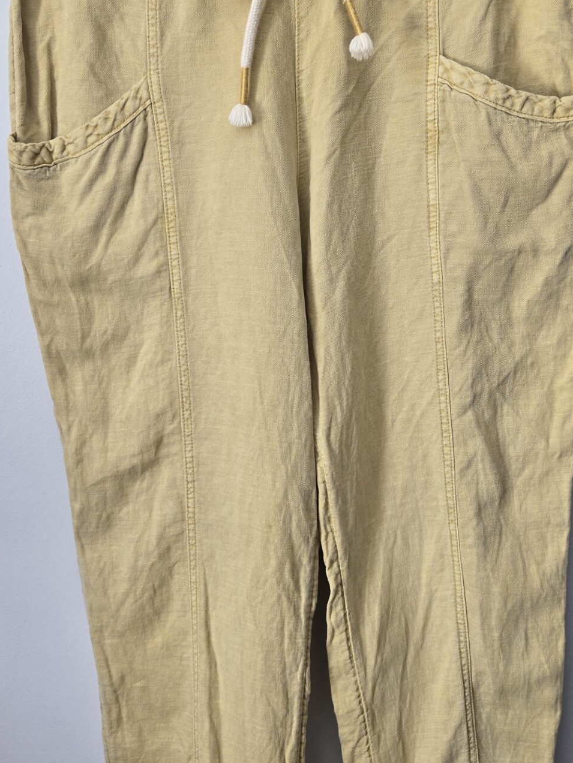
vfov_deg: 50.0
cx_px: 311
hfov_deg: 38.6
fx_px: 816
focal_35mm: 37
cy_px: 423
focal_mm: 5.4
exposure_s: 1/180
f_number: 1.8
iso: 100
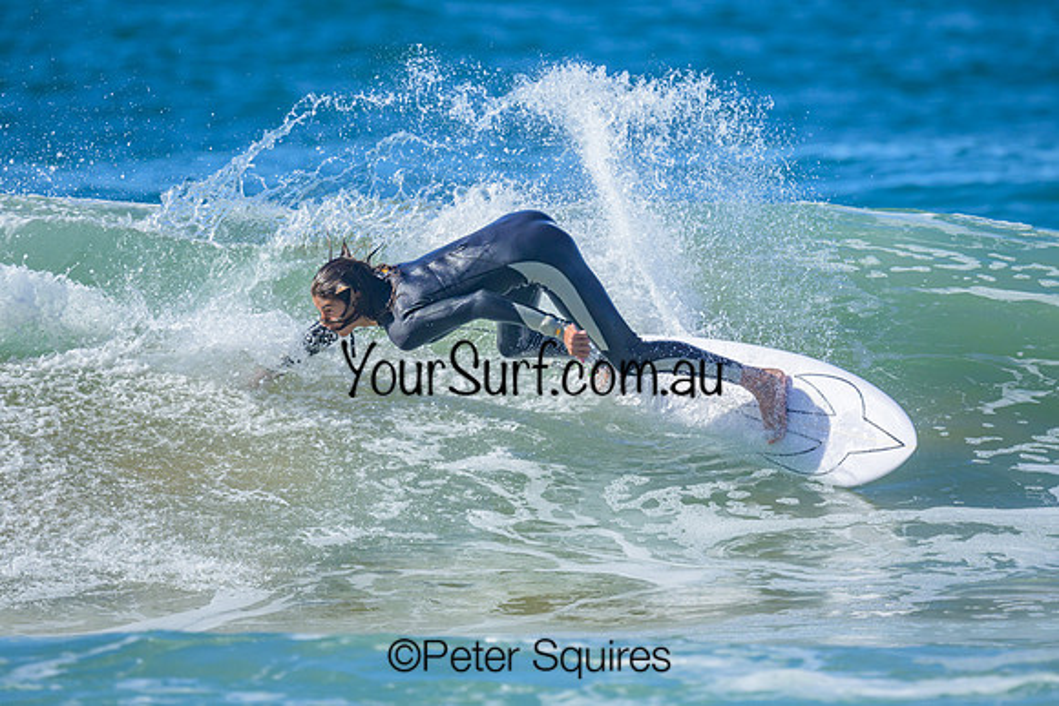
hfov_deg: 1.9
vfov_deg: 1.3
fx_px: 31550
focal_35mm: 1072
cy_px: 274
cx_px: 515
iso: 500
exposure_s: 1/2000
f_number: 6.3
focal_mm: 800
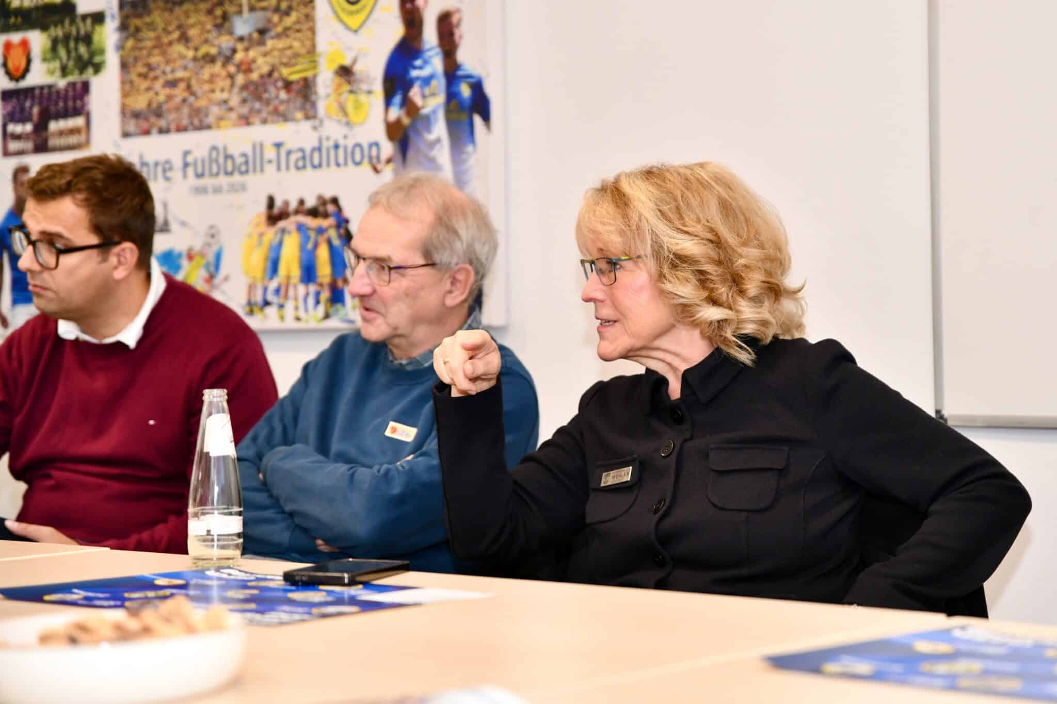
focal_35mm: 70
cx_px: 528
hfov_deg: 28.8
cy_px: 352
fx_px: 2055
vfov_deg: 19.5
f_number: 2.8
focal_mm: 70
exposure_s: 1/250
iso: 1000
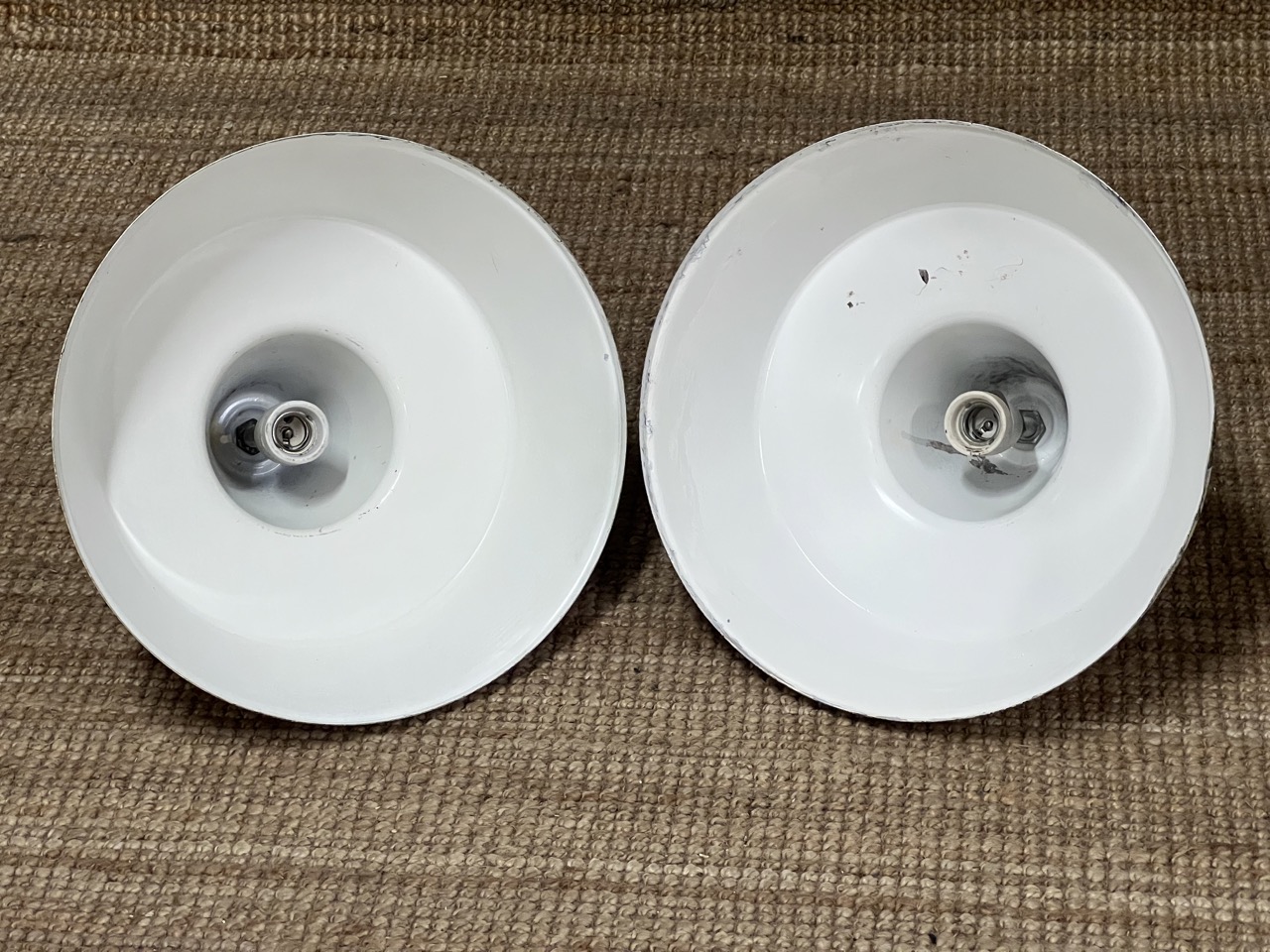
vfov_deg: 19.1
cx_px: 635
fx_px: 2825
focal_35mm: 77
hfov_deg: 25.3
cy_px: 476
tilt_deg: -35.6
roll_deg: +3.4
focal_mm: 9
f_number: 2.8
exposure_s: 1/50
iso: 320
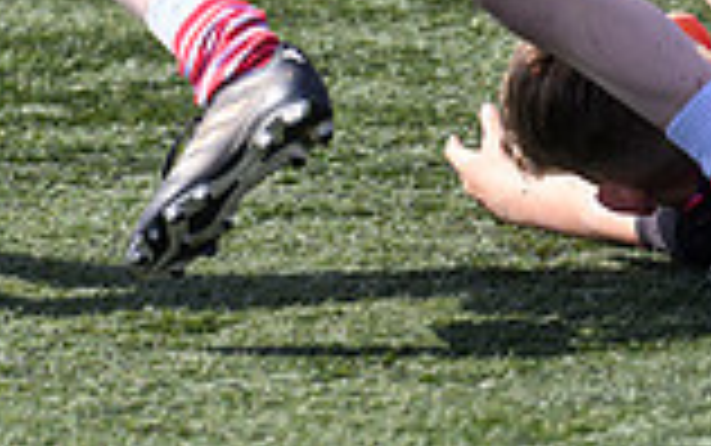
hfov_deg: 2.8
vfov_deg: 1.8
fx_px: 14388
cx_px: -412
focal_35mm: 742
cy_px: -519
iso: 500
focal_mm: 155
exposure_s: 1/2000
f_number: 4
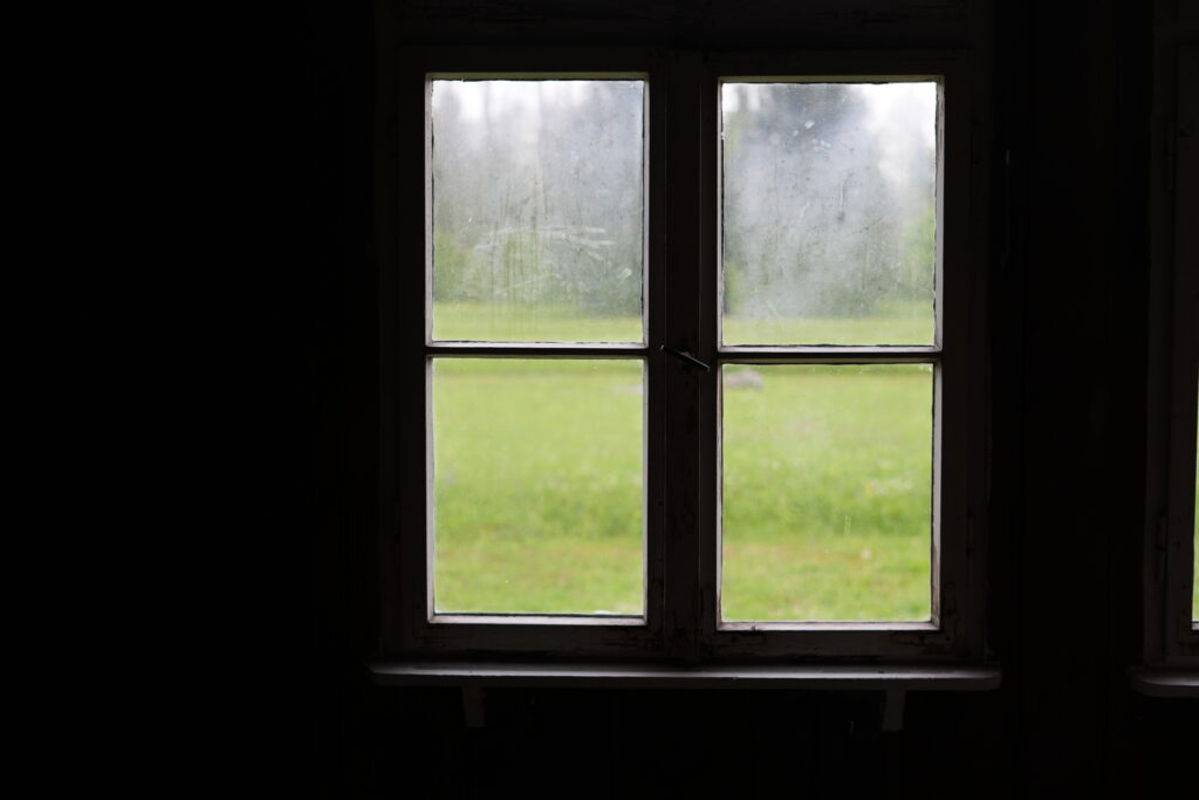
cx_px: 600
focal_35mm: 50
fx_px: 1665
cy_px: 400
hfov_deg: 39.6
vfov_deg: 27.0
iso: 100
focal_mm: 50
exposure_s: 1/100
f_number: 2.8
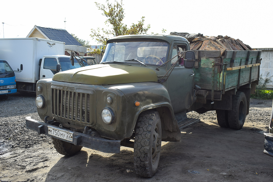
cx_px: 136
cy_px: 91
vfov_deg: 40.0
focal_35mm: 33
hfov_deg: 57.2
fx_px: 250
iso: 100
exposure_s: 1/250
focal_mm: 22
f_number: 5.6
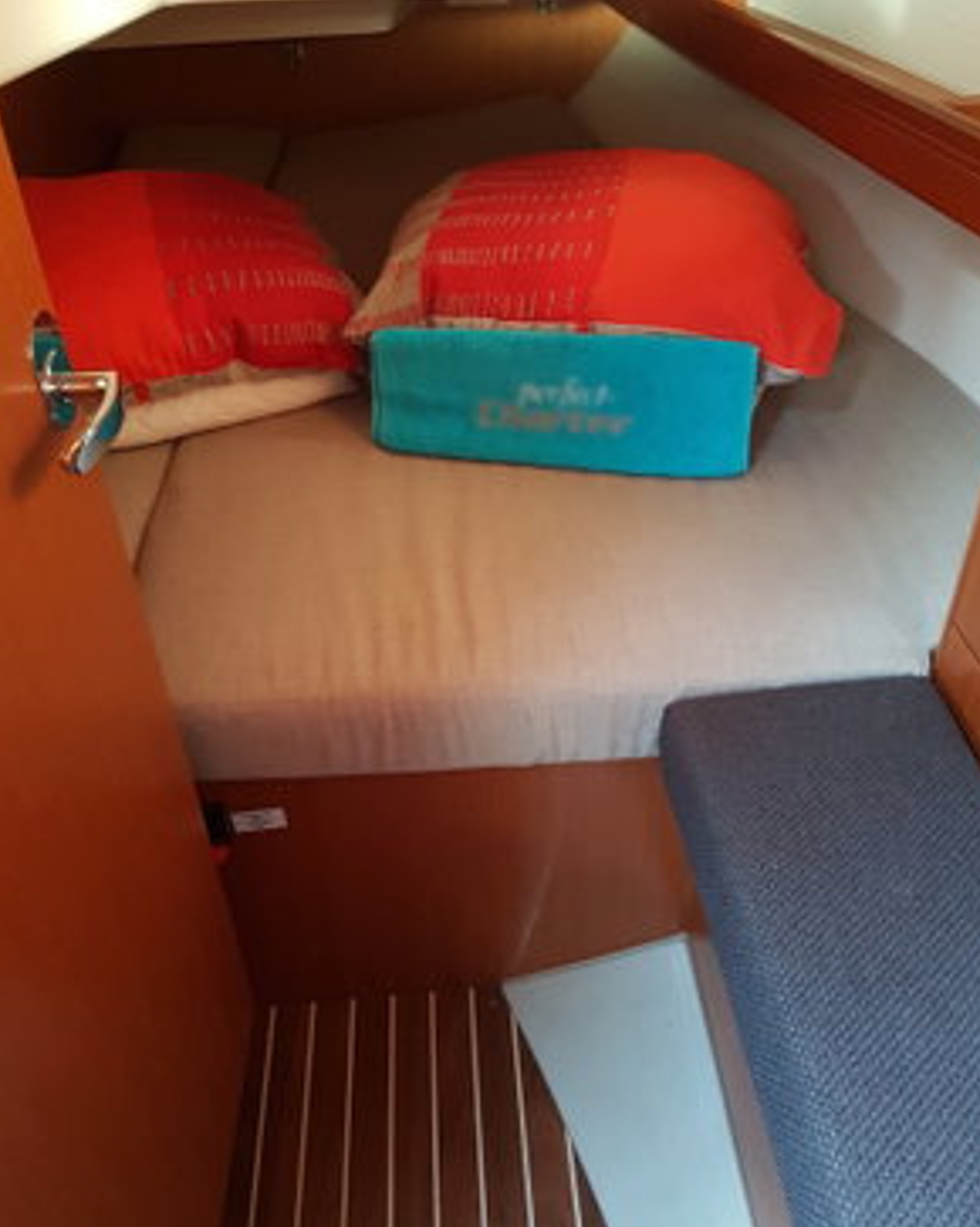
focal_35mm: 28
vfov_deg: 62.2
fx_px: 1016
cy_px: 595
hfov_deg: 51.5
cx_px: 500
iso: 200
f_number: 1.7
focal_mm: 4.2
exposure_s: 1/13
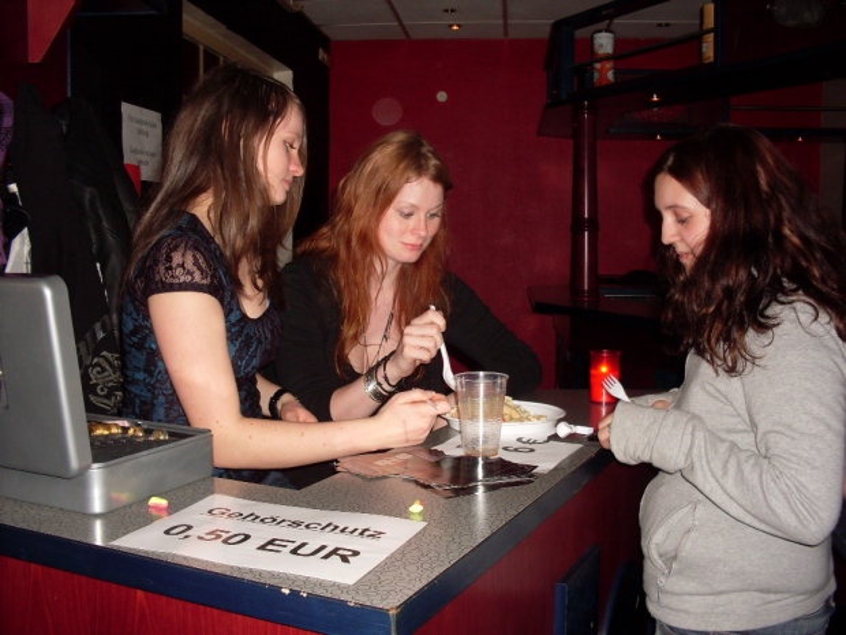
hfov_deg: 49.0
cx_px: 423
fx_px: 929
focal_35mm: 38
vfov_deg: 37.7
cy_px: 318
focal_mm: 6.3
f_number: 2.8
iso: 100
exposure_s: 1/45
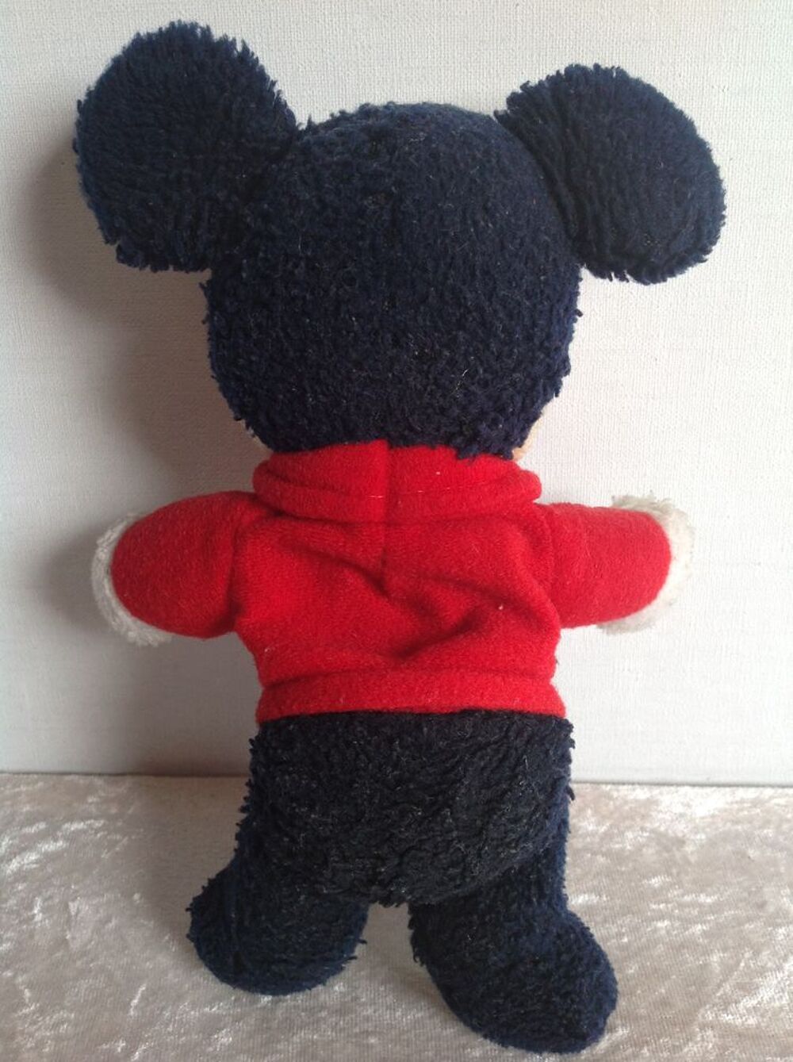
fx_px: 1072
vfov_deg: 52.7
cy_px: 531
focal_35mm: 35
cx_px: 396
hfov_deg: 40.6
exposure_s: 1/120
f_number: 2.4
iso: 80
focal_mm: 4.28
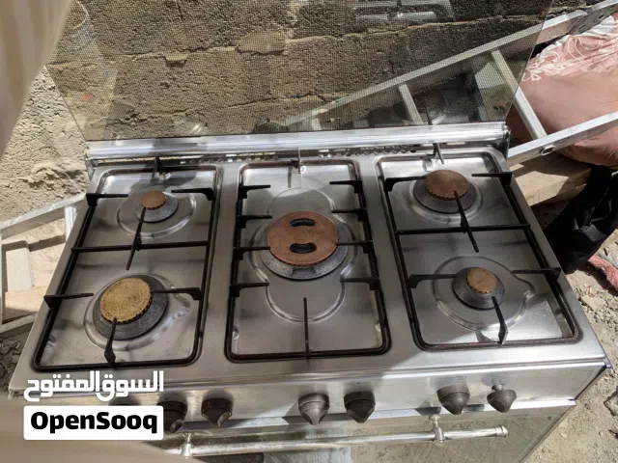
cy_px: 232
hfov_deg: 67.3
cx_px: 309
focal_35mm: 26
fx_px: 464
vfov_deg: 53.1
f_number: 1.8
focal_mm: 4.25
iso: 25
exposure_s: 1/1205
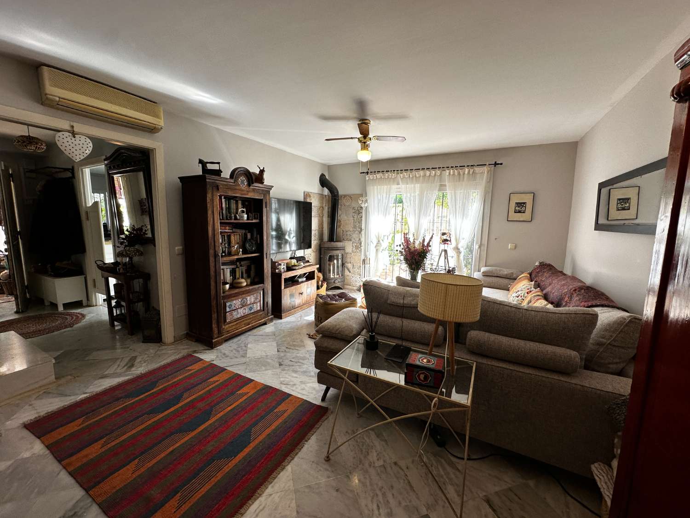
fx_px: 279
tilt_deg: -7.6
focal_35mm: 14
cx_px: 345
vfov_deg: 85.7
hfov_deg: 102.1
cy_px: 259
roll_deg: -1.0
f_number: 2.2
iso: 64
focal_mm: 2.22
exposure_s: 1/99
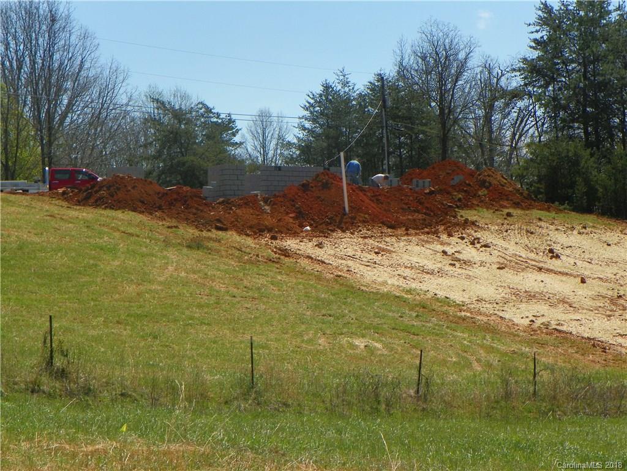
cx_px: 314
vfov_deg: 14.8
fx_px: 1811
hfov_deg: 19.6
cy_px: 236
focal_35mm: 100
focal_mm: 17.8
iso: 64
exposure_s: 1/500
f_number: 5.6
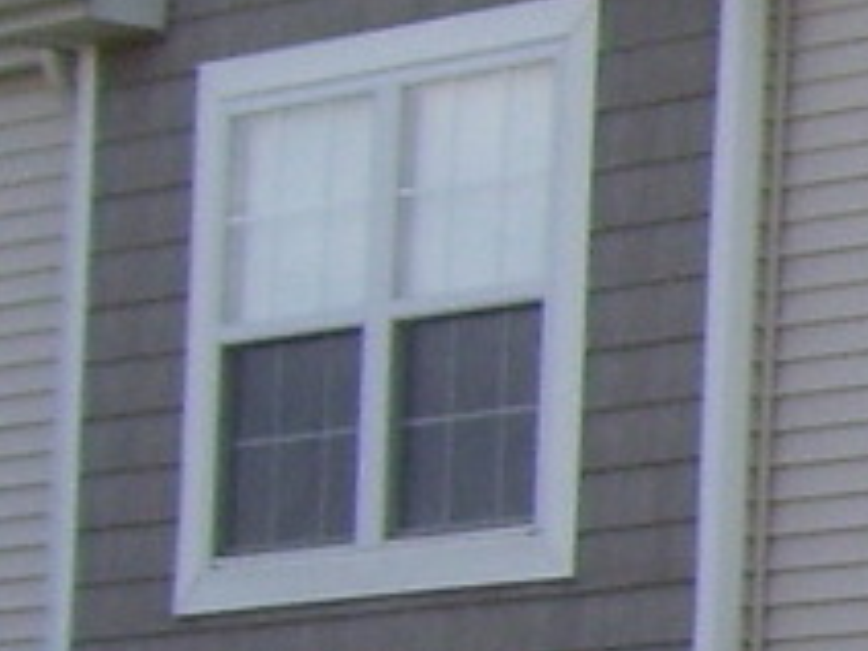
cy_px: 696
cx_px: 2944
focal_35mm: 251
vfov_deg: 5.9
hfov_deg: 6.8
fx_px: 6294
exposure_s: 1/350
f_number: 4.8
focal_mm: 6
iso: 80
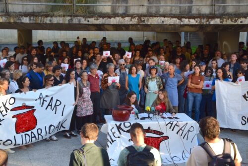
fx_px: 362
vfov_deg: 25.8
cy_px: 83
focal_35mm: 52
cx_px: 124
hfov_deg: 37.8
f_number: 8
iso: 360
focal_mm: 35
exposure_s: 1/250
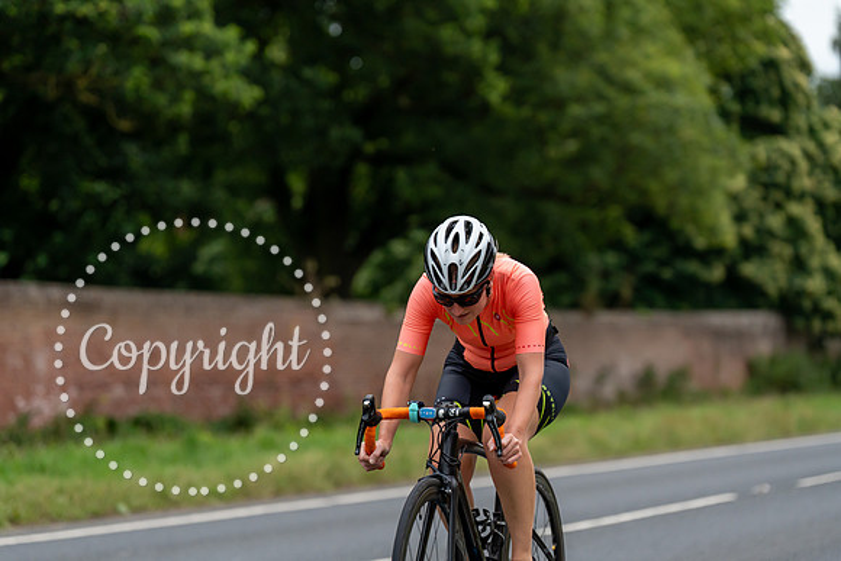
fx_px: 2991
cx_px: 420
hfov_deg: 16.0
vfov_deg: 10.7
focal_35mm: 128
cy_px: 280
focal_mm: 128
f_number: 3.2
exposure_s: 1/640
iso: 1000
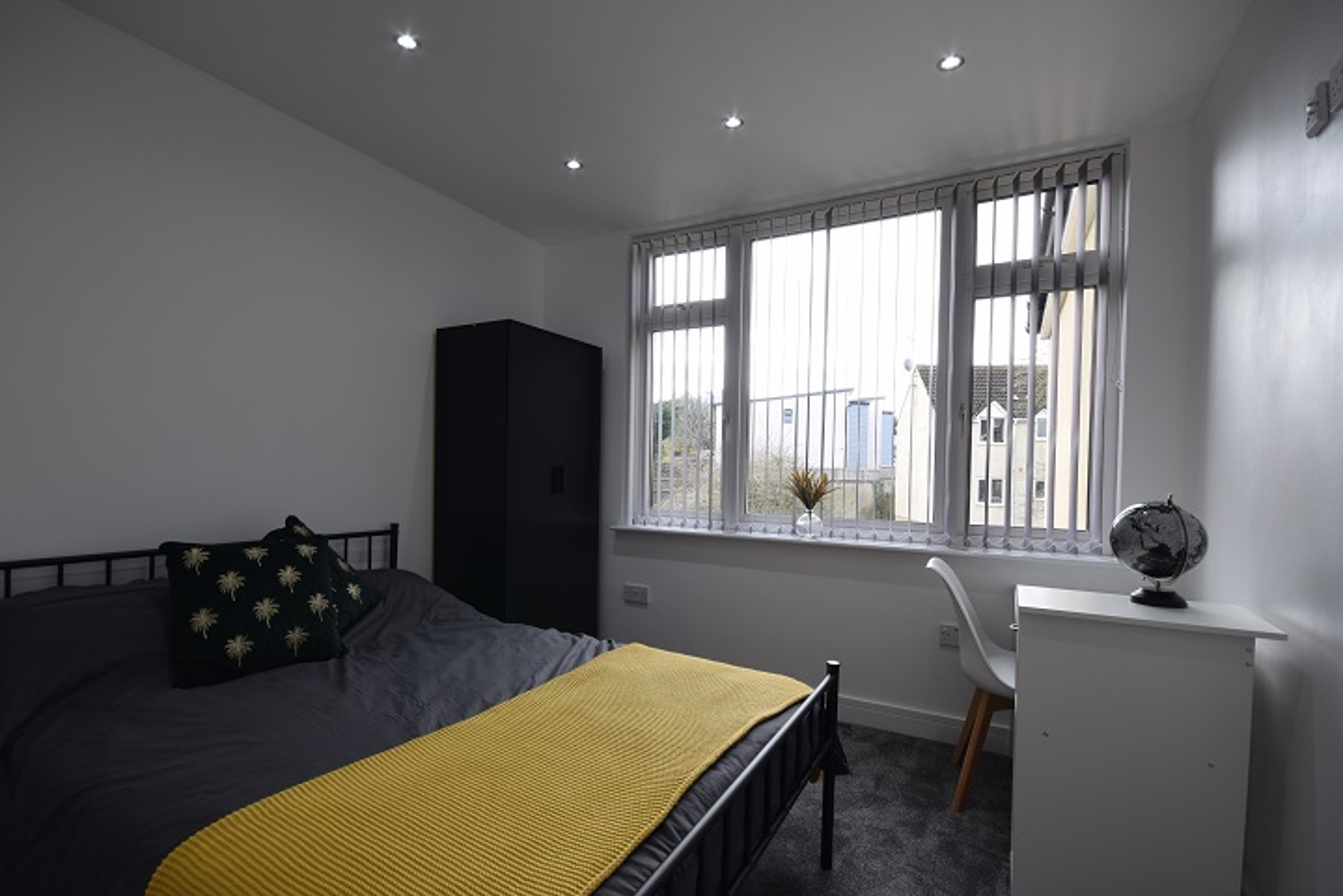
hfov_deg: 96.6
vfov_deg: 73.7
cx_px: 636
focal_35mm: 16
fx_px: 597
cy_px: 474
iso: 100
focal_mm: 10
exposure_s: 1/20
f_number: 8
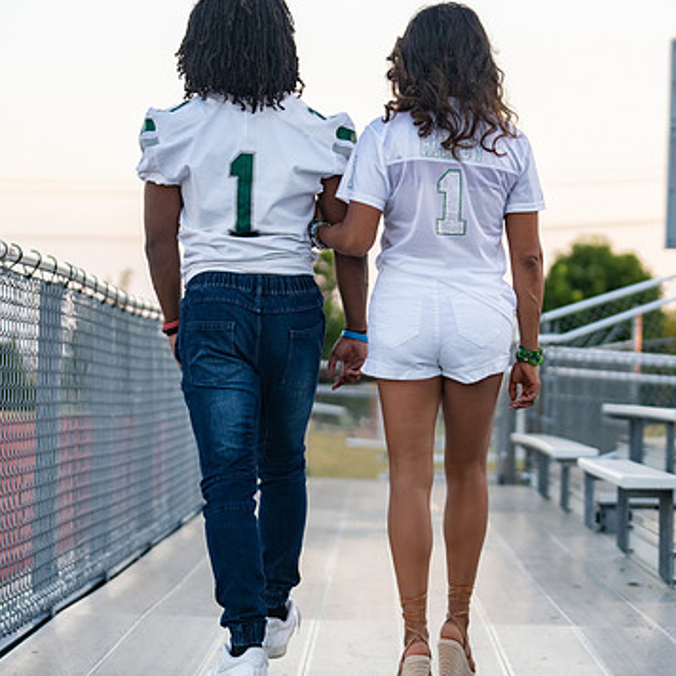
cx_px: 364
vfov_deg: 15.2
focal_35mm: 115
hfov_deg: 15.2
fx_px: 2541
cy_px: 320
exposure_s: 1/1000
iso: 1250
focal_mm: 70
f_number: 2.8
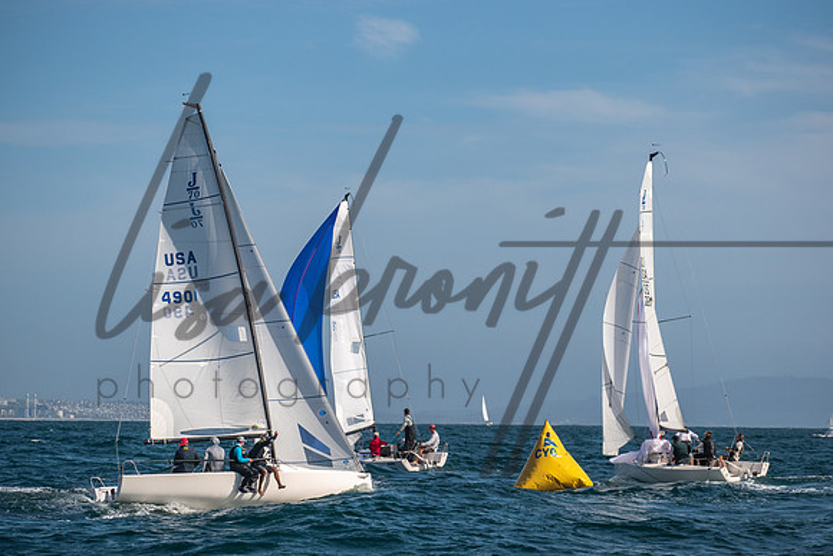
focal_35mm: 144
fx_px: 3338
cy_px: 277
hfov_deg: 14.2
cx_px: 433
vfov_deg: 9.5
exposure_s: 1/2000
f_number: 6.3
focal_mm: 90
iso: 200
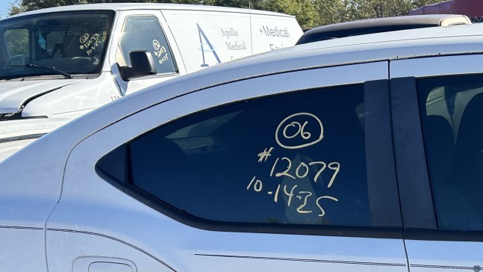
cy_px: 335
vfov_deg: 20.0
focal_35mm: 56
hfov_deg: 34.7
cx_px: 452
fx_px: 717
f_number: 1.5
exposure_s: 1/1698
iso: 50
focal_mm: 5.7
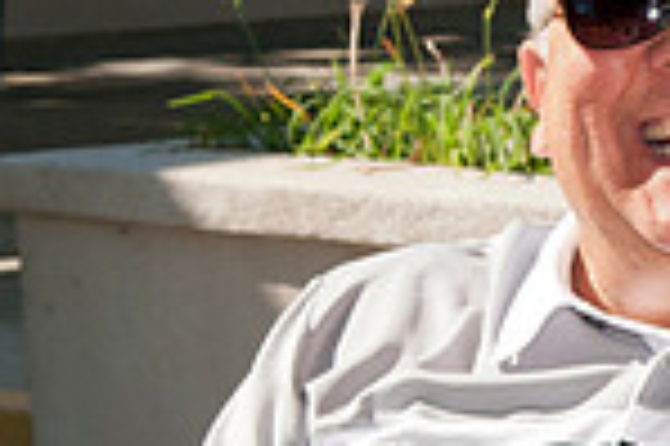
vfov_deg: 7.3
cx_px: 1120
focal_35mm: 187
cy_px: 345
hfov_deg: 10.5
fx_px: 3476
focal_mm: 32
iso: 400
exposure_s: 1/200
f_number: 9
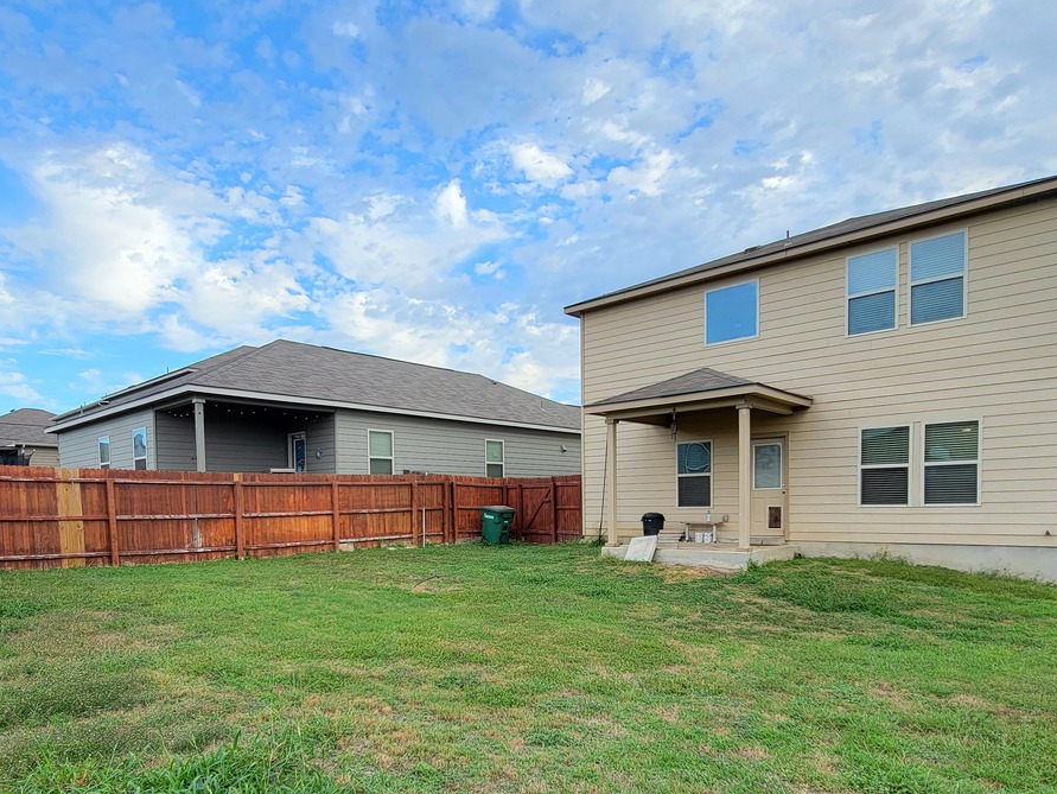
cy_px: 526
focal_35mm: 21
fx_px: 641
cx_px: 483
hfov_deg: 78.8
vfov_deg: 62.0
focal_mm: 2.2
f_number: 2.2
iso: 50
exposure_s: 1/182
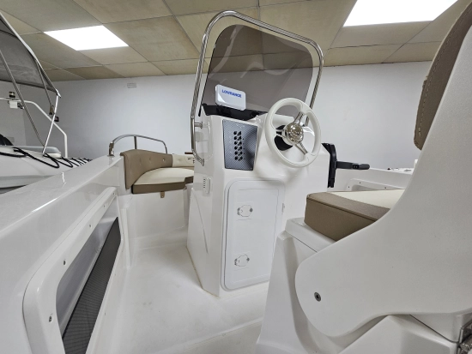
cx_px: 236
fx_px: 177
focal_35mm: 13
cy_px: 177
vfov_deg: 90.0
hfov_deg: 106.2
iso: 80
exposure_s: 1/50
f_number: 2.2
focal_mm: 2.2
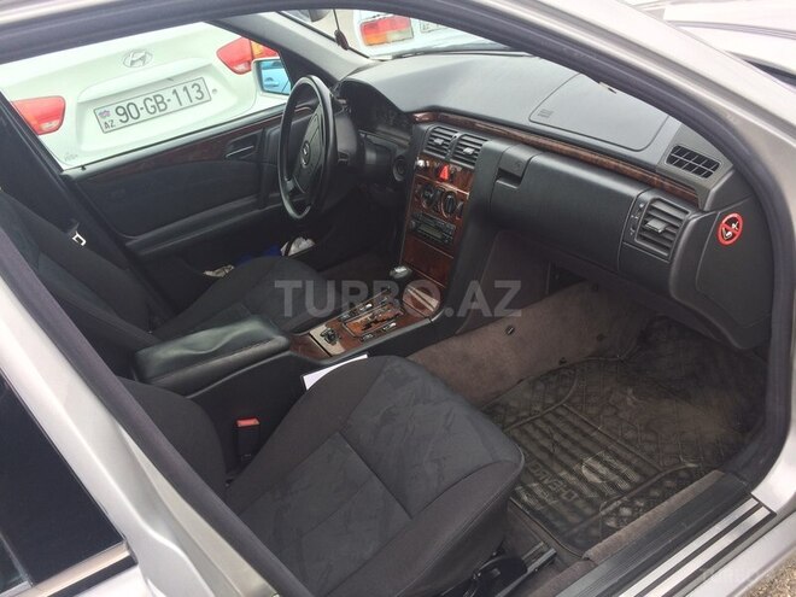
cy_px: 298
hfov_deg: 61.7
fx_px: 667
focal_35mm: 29
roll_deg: +14.1
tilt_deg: -29.1
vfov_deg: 48.2
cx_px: 398
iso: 32
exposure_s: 1/376
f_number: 2.2
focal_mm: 4.15
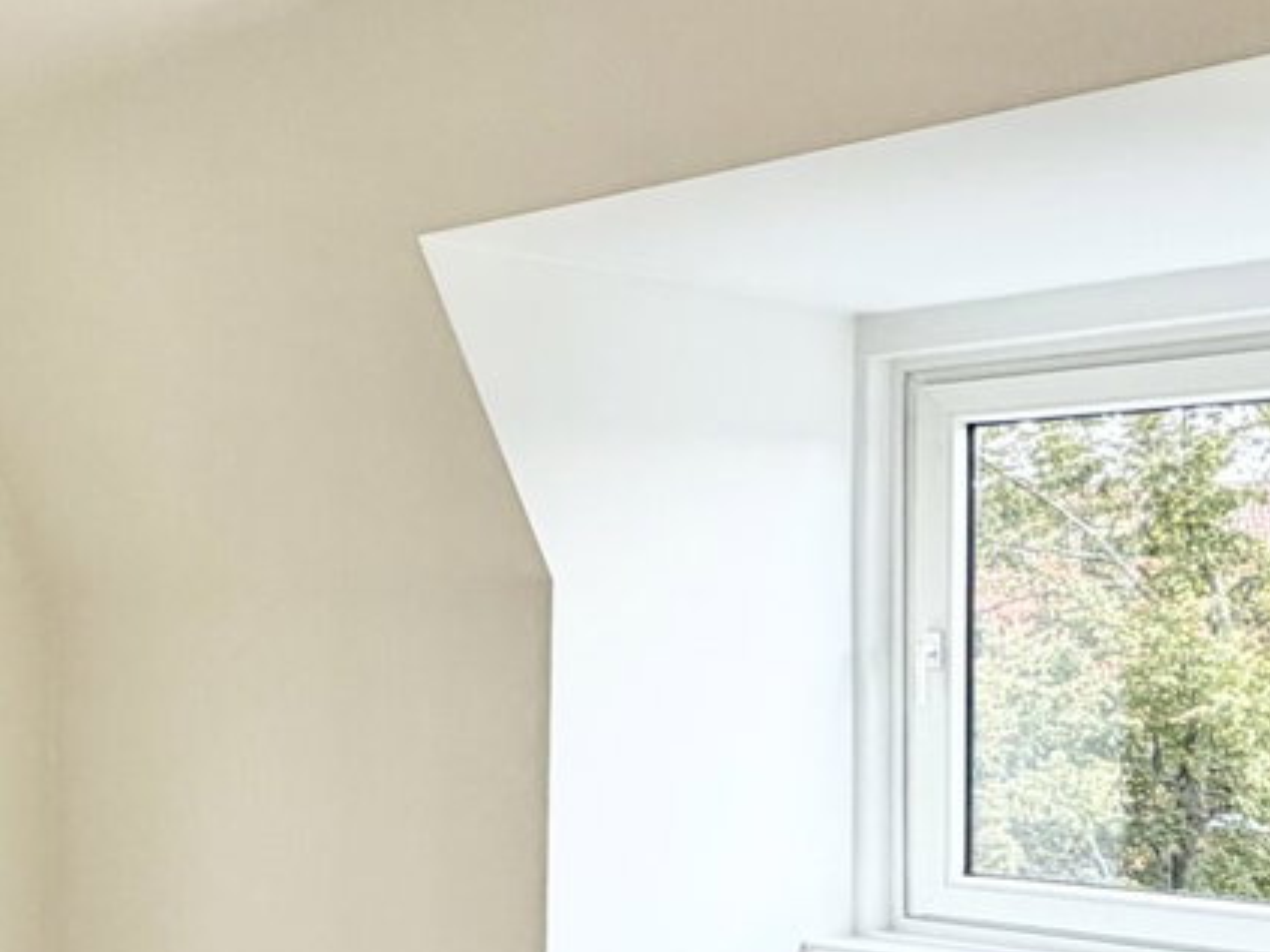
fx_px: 1944
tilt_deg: -0.1
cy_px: 661
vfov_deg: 27.3
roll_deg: -0.6
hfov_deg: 30.8
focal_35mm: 53
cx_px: -243
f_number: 2.2
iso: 125
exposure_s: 1/121
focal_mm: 2.22
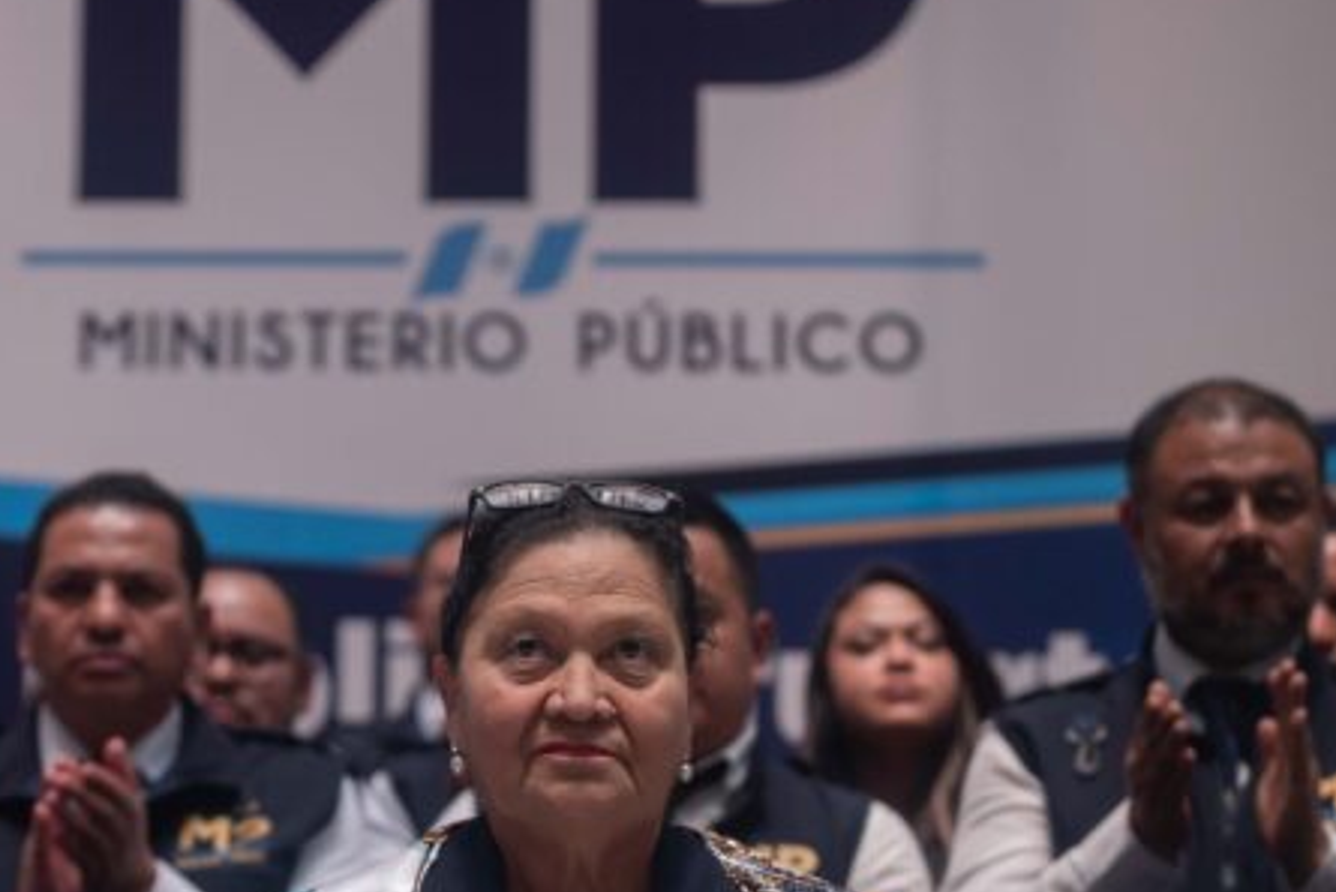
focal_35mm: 161
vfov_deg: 8.5
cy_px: 740
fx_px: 5976
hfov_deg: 12.7
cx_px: 135
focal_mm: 70
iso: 800
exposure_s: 1/2000
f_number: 2.8
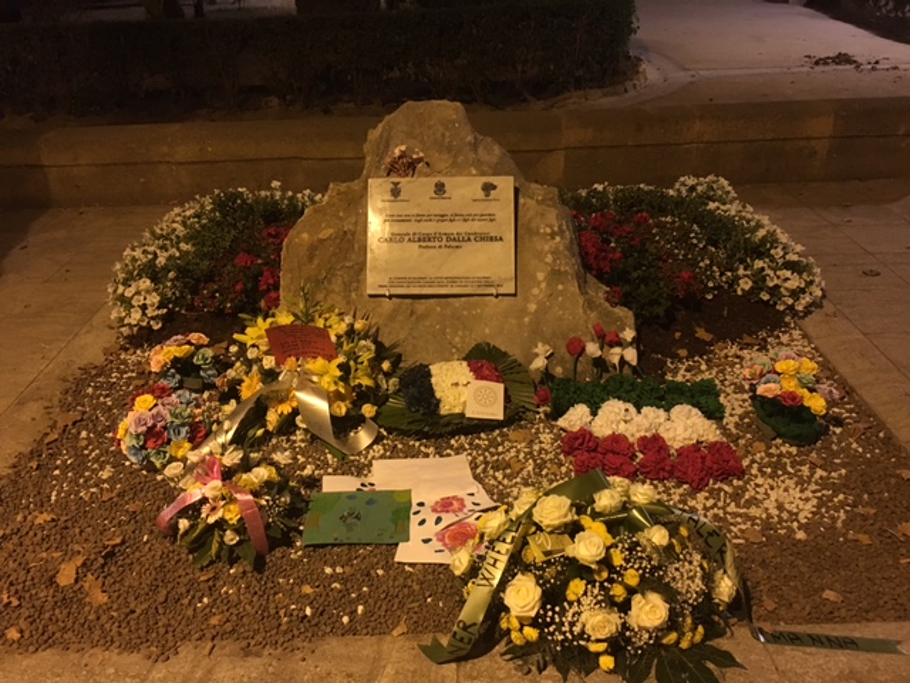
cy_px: 342
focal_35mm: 29
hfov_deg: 61.7
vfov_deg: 48.2
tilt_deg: -26.1
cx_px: 455
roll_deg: +1.0
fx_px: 762
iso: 400
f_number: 2.2
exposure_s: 1/17
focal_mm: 4.15
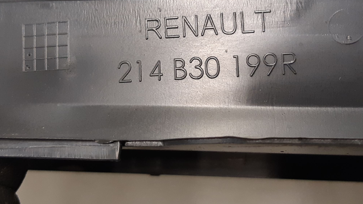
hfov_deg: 66.1
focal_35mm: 29
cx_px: 179
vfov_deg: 39.8
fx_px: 279
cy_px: 73
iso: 200
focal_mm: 3.93
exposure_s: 1/50
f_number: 1.7
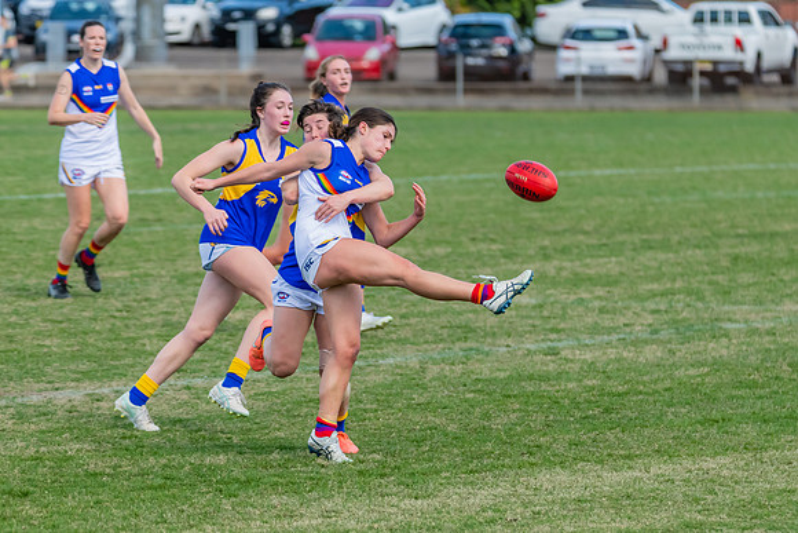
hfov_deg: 5.9
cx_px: 454
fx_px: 7695
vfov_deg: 4.0
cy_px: 343
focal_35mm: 347
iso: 1400
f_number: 5.6
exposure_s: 1/1600
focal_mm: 250
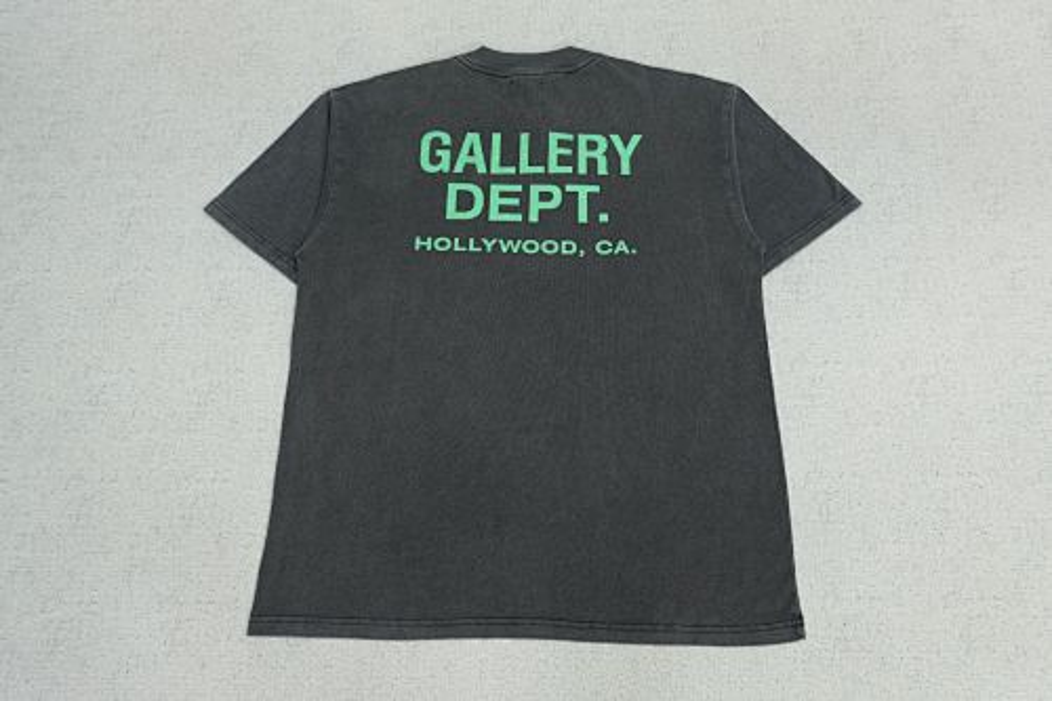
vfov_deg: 53.1
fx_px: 701
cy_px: 350
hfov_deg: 73.8
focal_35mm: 24
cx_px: 526
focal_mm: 16
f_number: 8
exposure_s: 1/160
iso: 1000
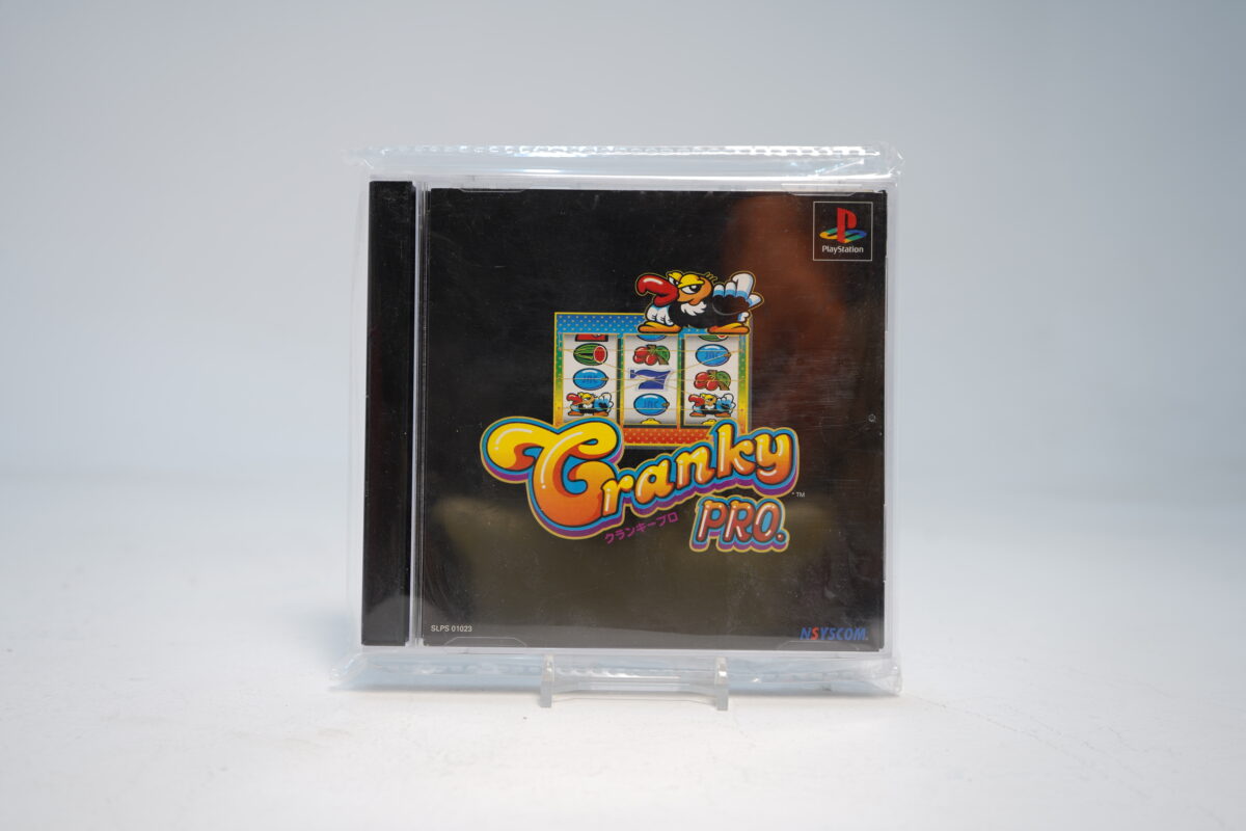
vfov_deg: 38.9
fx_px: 1177
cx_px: 623
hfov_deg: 55.8
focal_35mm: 34
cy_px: 416
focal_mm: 34
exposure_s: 1/5
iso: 64
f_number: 5.6
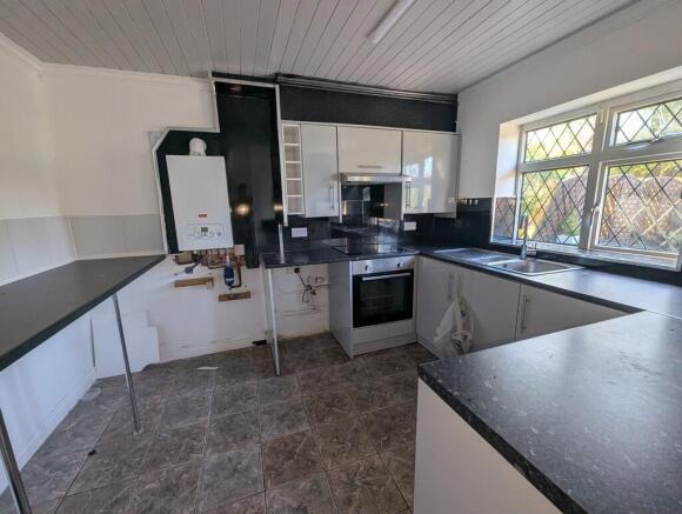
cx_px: 341
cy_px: 257
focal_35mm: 13
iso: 129
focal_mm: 1.95
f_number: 2.2
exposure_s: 1/70
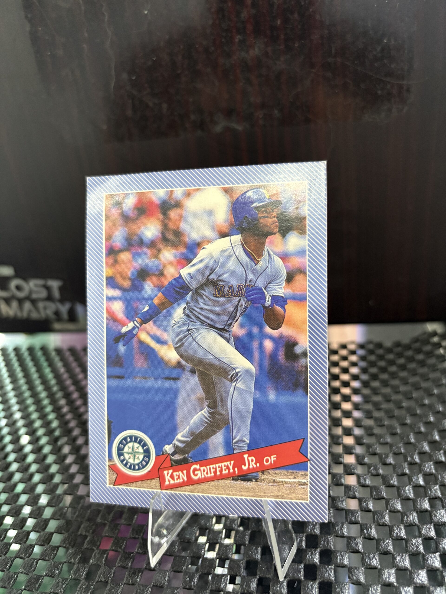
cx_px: 223
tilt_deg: -27.3
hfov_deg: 53.1
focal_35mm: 26
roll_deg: +6.8
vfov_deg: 67.3
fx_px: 447
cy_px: 297
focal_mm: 5.96
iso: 500
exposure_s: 1/40
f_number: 1.6
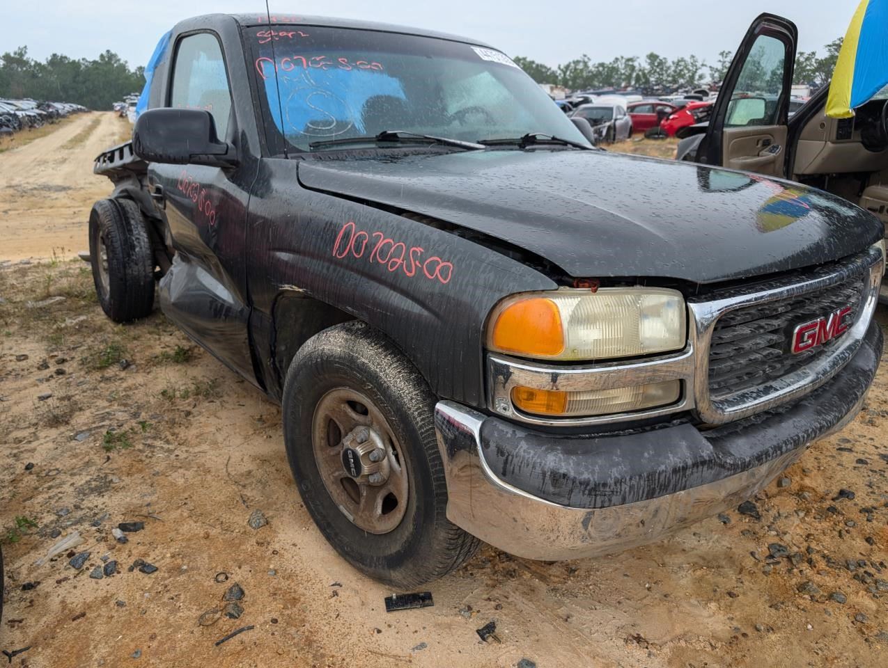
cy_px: 334
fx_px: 617
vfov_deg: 56.9
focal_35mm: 24
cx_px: 444
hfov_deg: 71.5
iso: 25
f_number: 1.68
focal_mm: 6.9
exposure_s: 1/398
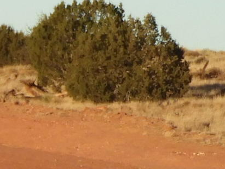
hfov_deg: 1.8
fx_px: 7117
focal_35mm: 1094
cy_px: 233
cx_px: -300
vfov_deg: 1.4
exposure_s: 1/320
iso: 100
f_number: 5.2
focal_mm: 26.9
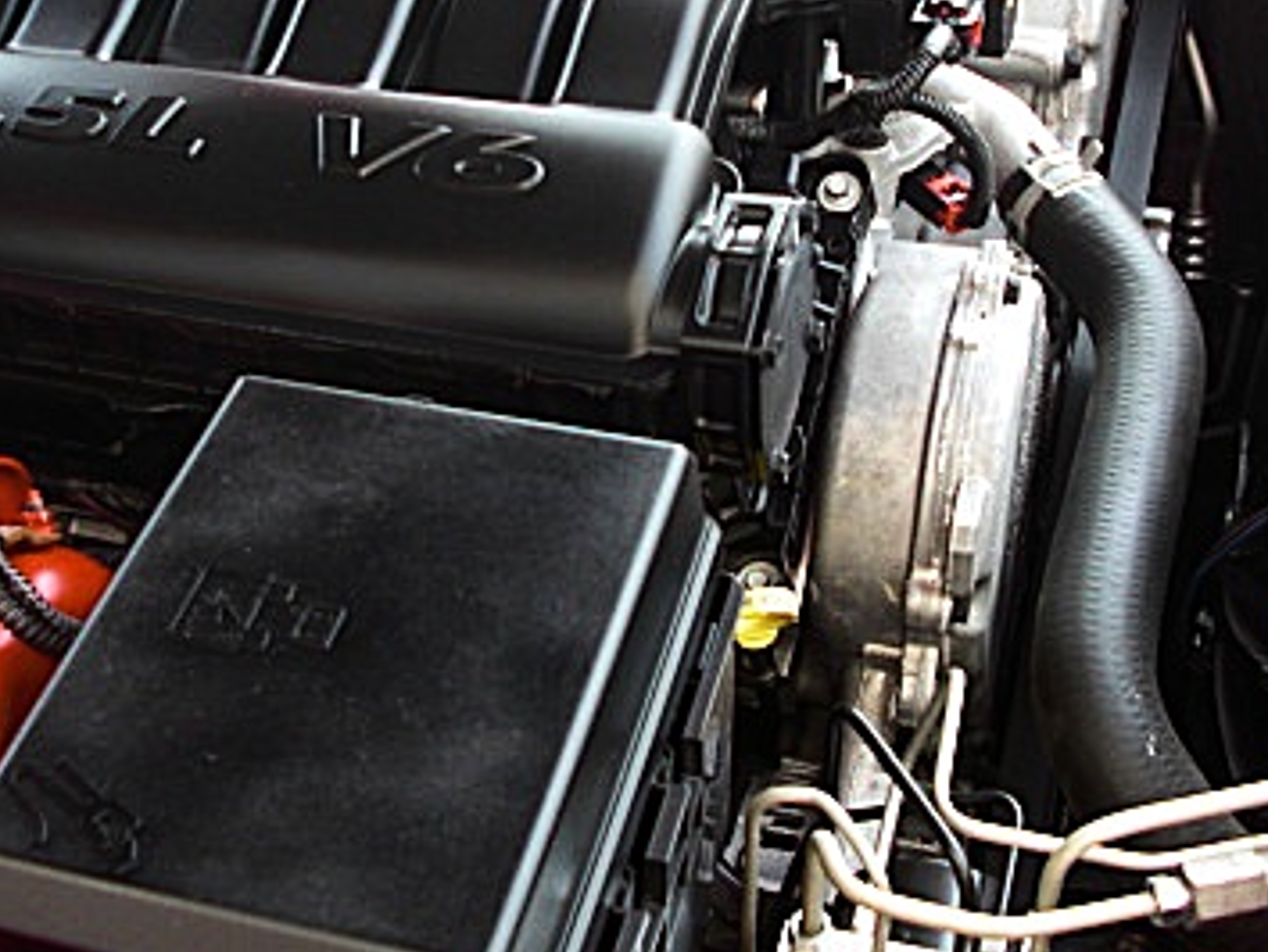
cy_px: 268
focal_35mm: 65
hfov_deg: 29.8
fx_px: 2383
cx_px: 566
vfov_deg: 22.5
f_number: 2.8
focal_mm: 6.3
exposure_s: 1/80
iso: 50
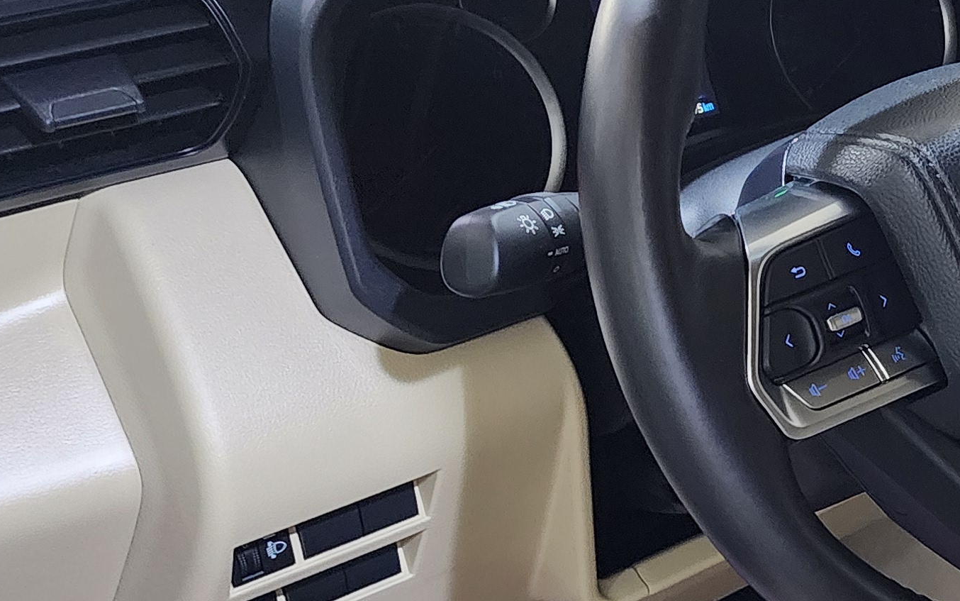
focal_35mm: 72
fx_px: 1884
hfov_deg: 24.4
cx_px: 1297
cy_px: 354
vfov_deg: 18.1
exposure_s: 1/50
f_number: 1.8
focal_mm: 6.4
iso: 800
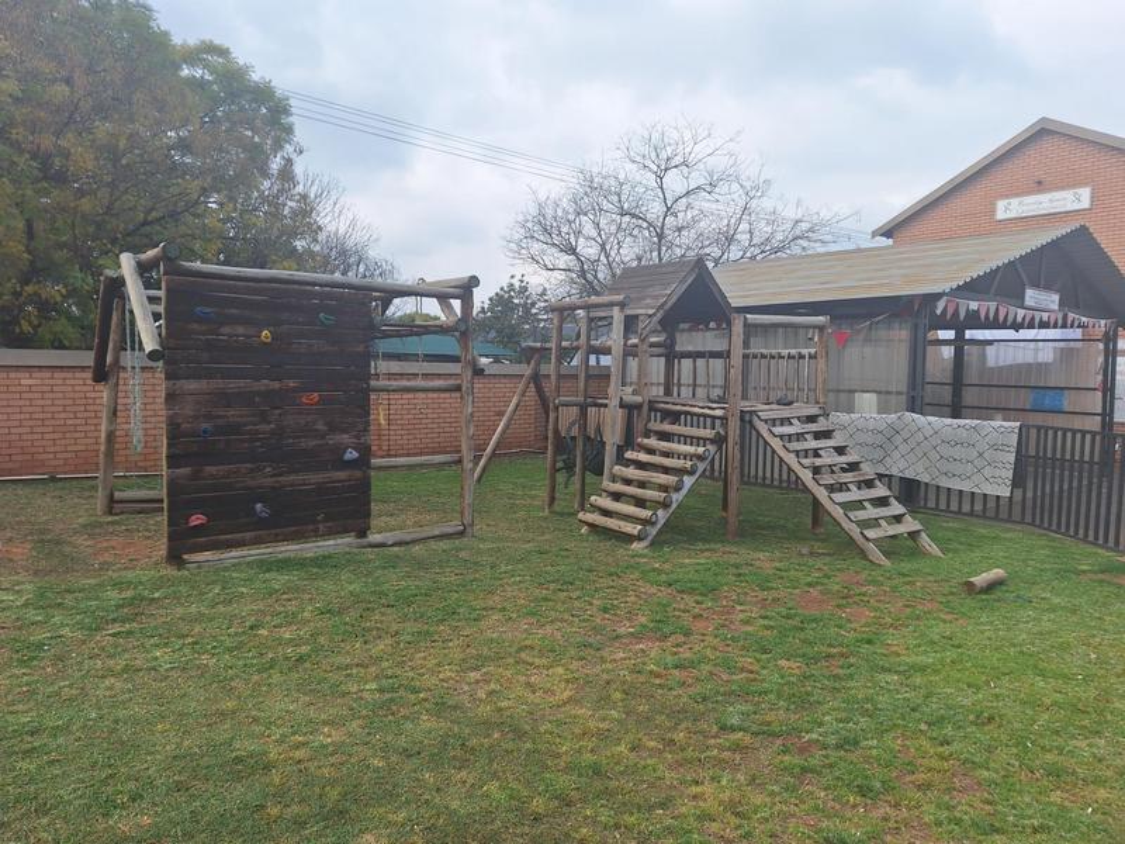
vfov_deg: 58.9
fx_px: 747
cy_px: 422
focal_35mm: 23
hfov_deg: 73.9
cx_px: 562
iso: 40
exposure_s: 1/1046
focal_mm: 5.54
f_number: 1.8
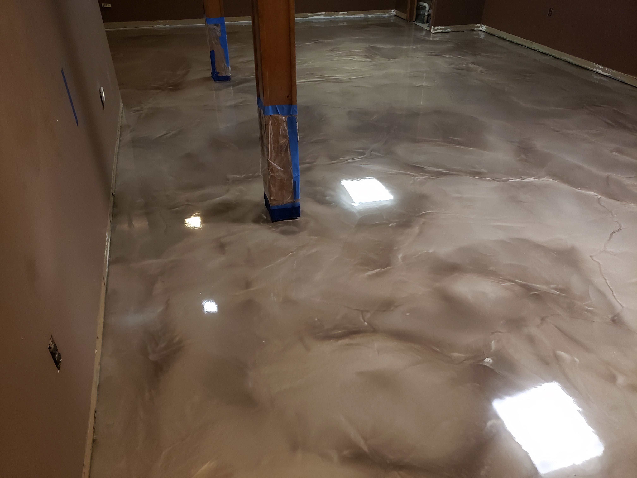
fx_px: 478
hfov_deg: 67.3
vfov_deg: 53.1
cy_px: 239
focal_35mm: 26
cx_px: 318
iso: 250
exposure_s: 1/17
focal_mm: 4.3
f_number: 1.5
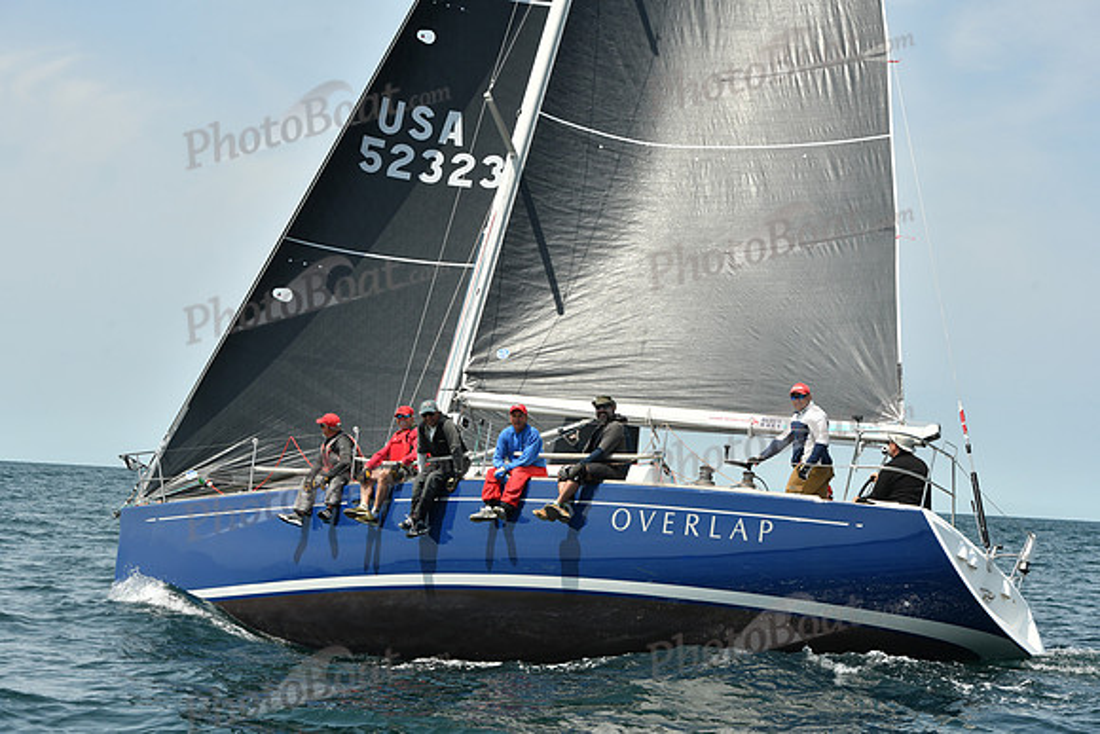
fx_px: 2139
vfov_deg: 19.5
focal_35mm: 70
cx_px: 550
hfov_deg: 28.8
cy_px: 367
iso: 320
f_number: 9
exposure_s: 1/1000
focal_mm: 70
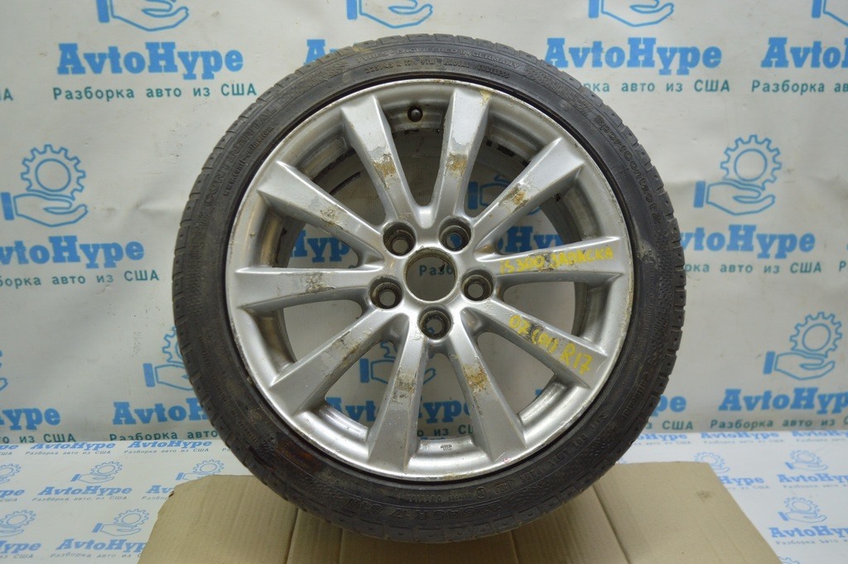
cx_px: 424
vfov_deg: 39.9
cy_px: 282
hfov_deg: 57.3
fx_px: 777
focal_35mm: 33
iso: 400
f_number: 4
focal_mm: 22
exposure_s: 1/60
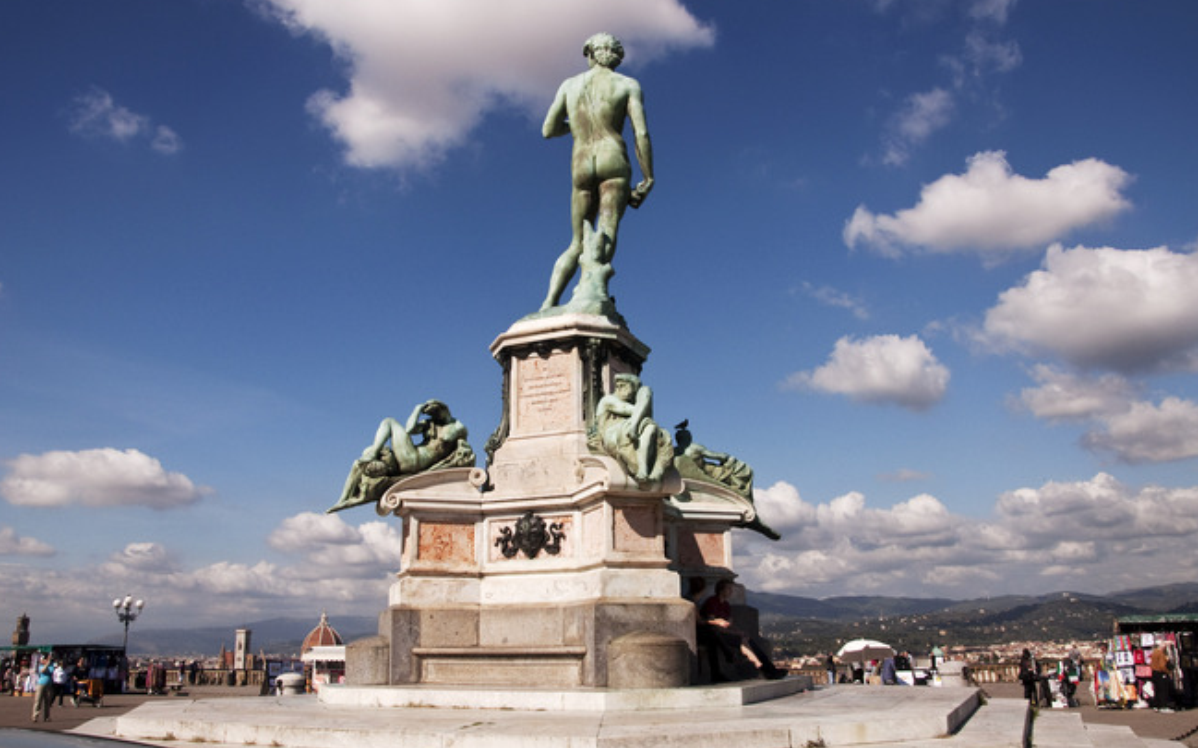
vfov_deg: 44.5
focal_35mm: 28
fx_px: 914
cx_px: 600
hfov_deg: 66.5
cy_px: 349
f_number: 13
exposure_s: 1/640
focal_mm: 18
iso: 250
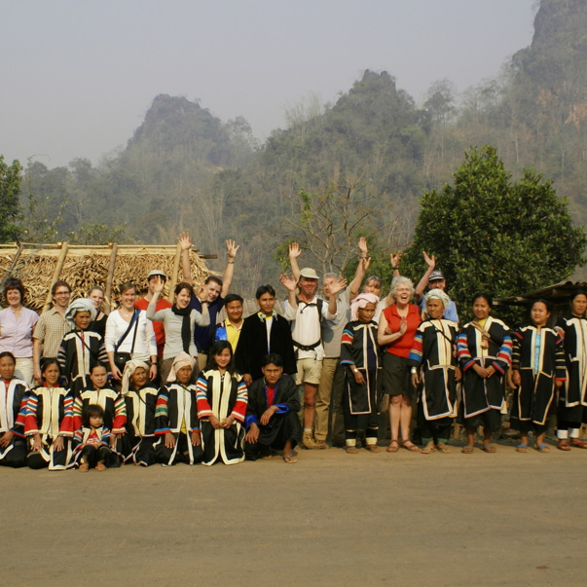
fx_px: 748
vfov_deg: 42.8
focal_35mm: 39
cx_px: 249
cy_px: 294
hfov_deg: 42.7
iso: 200
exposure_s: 1/250
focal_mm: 18
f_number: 10
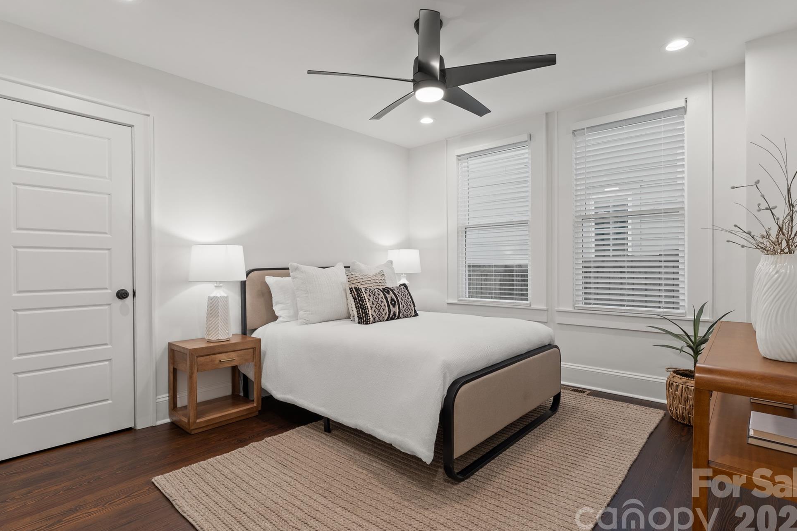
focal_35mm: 18
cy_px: 268
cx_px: 400
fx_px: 390
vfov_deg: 68.5
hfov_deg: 91.2
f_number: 9
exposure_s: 1/2
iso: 160
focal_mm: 16.6
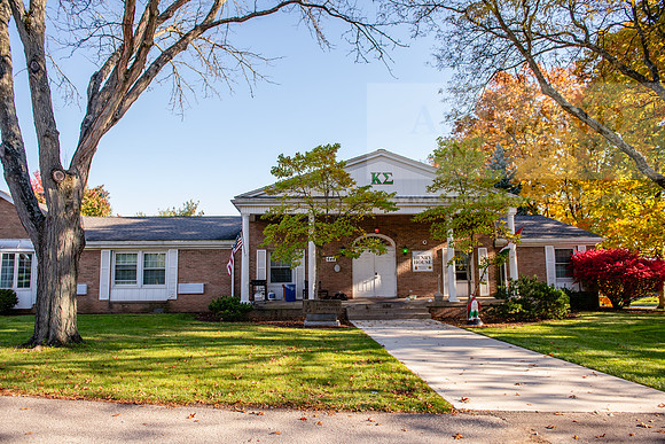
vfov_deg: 53.2
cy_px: 222
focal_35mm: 24
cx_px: 332
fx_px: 443
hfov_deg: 73.7
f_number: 4
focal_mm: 24
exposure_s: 1/400
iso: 250
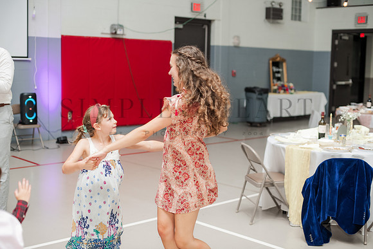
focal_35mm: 50
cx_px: 186
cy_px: 124
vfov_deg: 27.0
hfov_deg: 39.6
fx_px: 518
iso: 500
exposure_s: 1/200
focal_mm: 50
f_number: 2.8
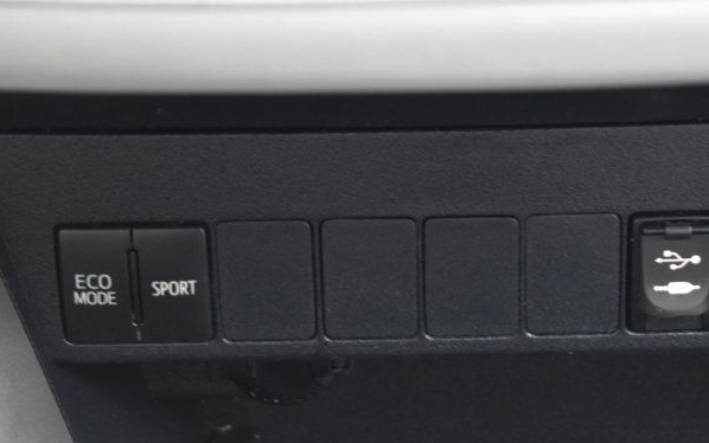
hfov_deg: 14.5
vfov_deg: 9.1
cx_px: 500
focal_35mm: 144
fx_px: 2780
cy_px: 258
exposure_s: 1/10
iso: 1600
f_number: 5.6
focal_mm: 55
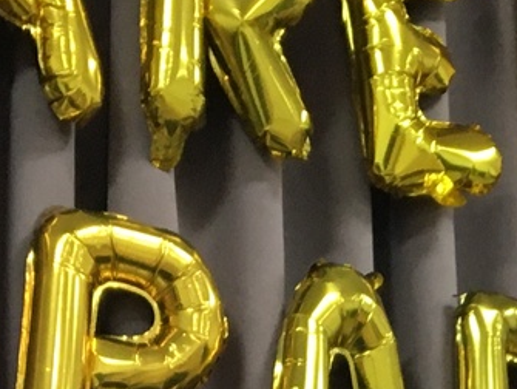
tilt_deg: +6.1
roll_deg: +2.6
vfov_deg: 8.5
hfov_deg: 11.6
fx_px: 2482
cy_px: 798
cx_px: 640
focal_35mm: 166
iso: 80
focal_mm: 4.15
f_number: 2.2
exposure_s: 1/30
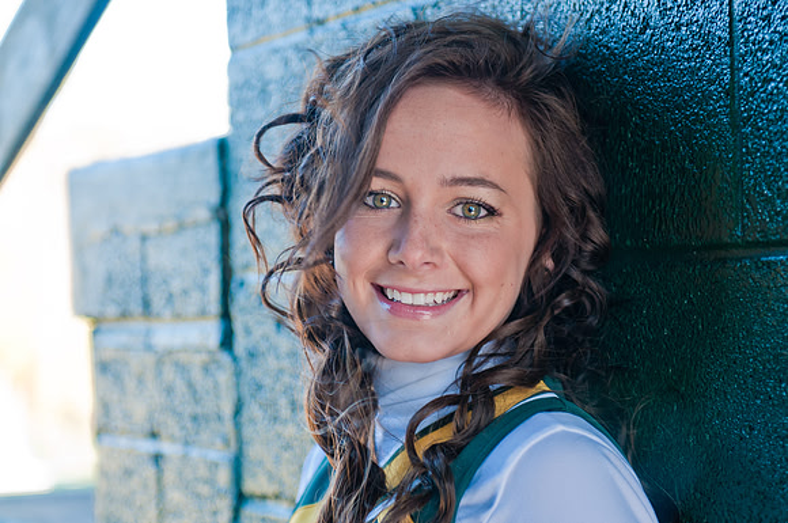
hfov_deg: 19.5
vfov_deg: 13.0
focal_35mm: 105
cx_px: 394
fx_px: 2295
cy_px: 262
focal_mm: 70
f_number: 2.8
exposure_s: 1/100
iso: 200
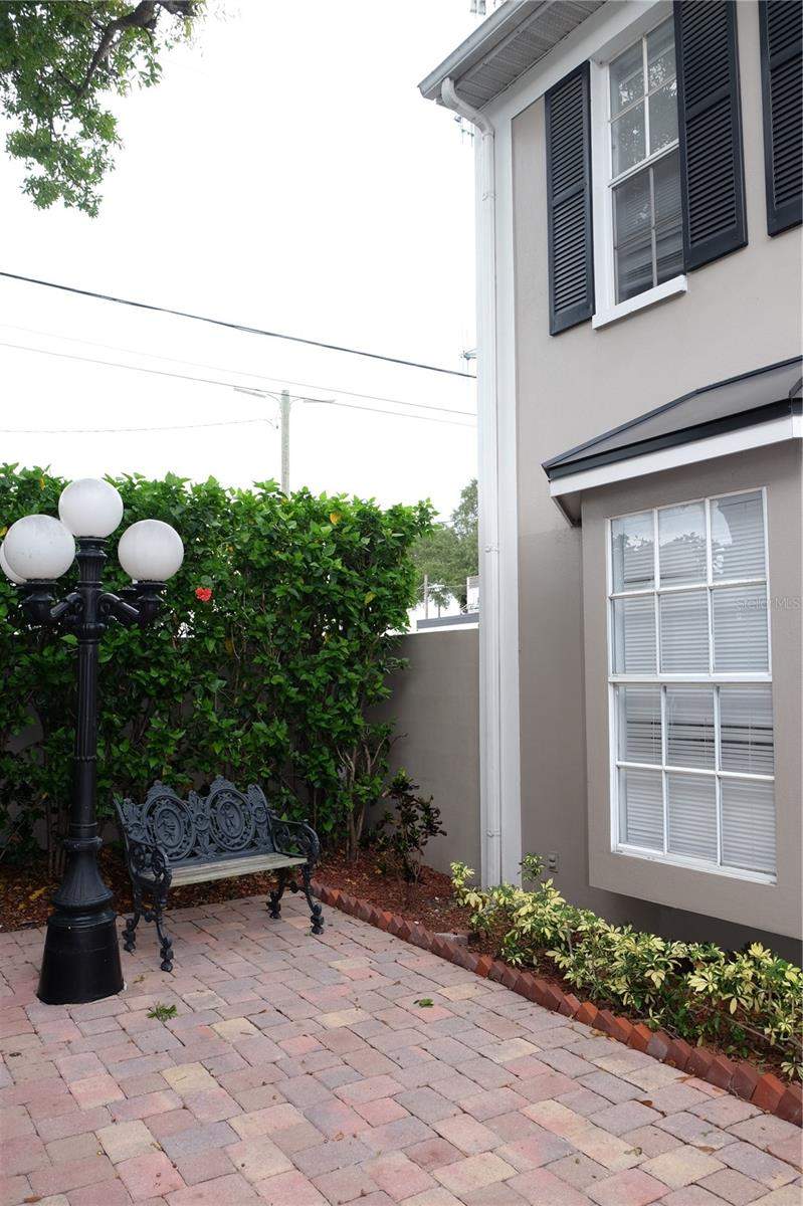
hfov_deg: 47.9
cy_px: 603
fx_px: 904
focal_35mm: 27
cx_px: 402
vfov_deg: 67.4
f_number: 5.6
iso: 200
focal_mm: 18
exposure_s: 1/60
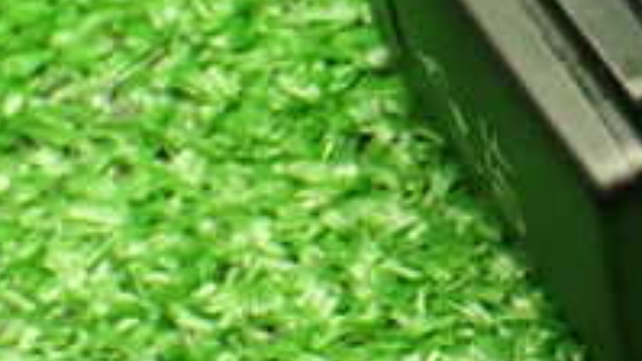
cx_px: 771
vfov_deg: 9.6
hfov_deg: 16.4
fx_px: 2128
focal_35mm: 125
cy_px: 13
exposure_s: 1/60
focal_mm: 6.83
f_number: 2.7
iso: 800
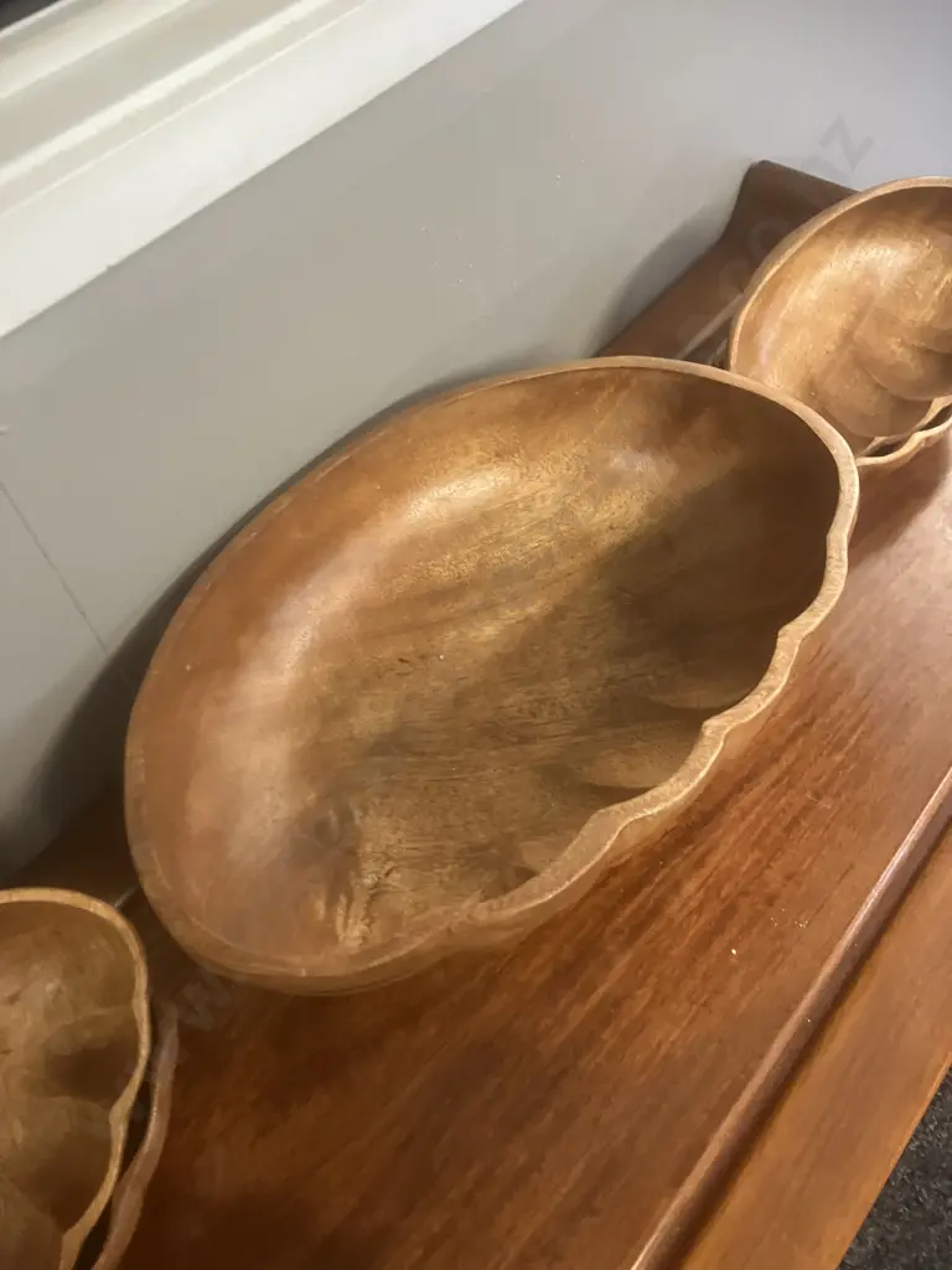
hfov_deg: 49.7
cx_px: 476
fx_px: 1027
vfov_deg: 63.4
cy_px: 635
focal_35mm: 28
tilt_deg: -52.9
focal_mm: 3.99
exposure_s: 1/33
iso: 250
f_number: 1.8
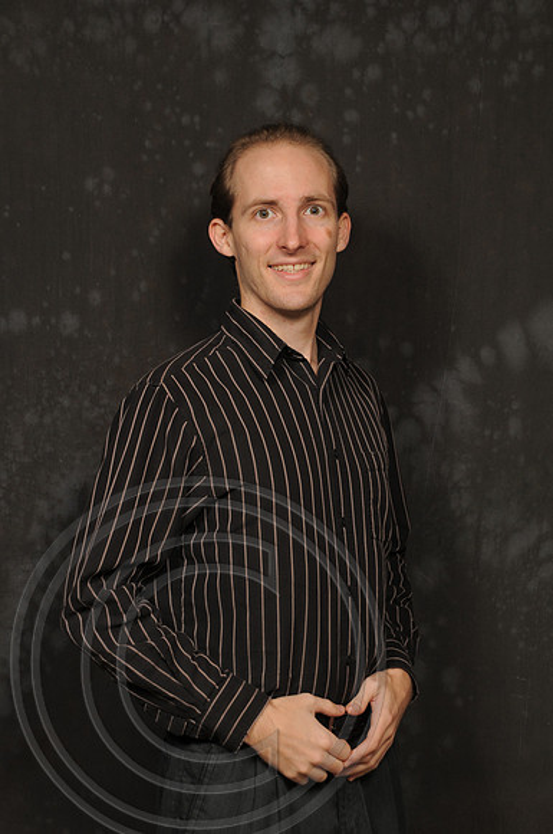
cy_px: 417
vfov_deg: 27.0
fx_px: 1733
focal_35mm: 75
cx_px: 276
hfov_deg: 18.1
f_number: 6.3
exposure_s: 1/160
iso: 200
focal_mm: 50
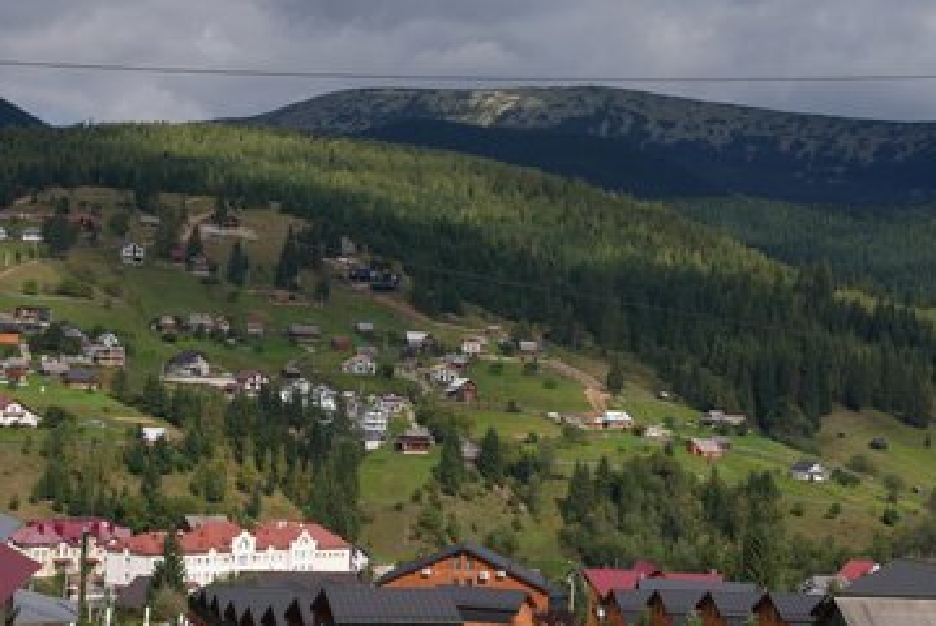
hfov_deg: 26.0
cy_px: 343
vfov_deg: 17.5
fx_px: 2030
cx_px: 435
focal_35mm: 78
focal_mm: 70
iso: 100
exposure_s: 1/320
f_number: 9
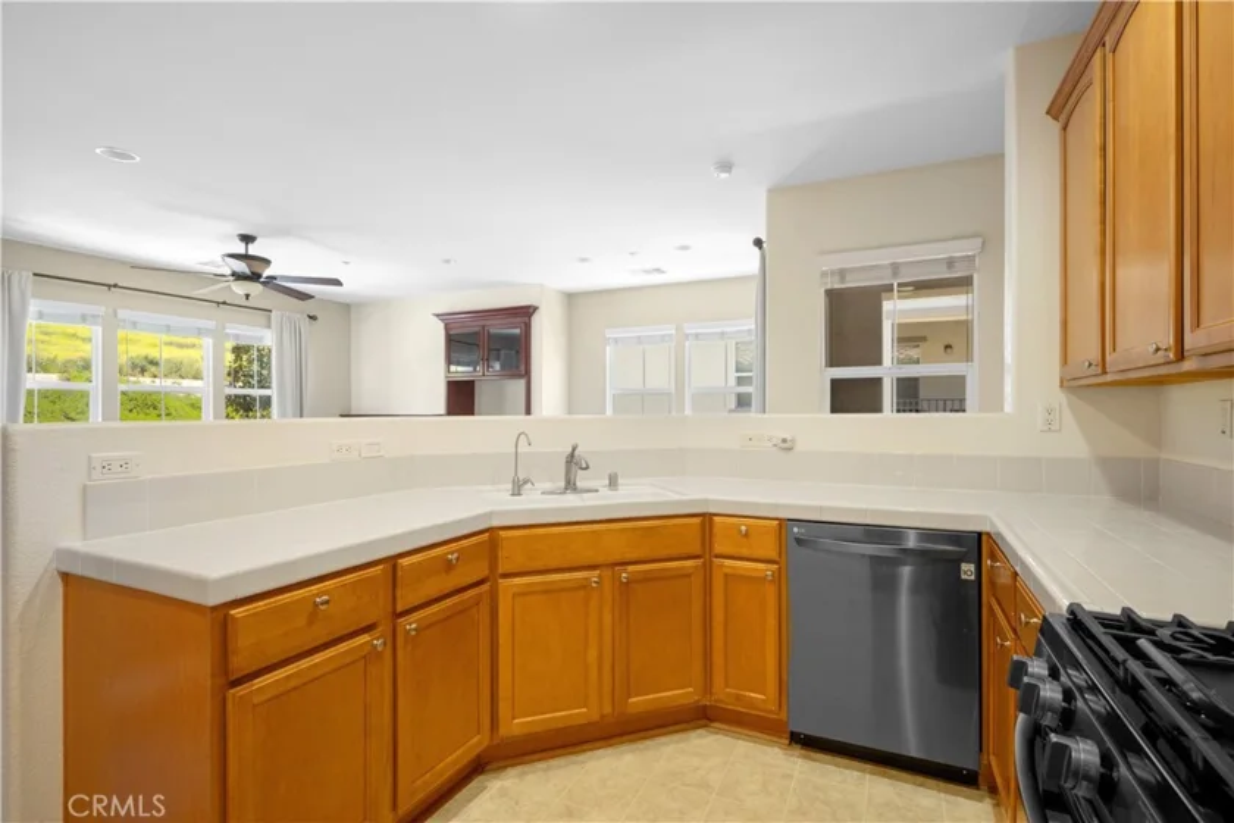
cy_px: 412
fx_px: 600
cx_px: 617
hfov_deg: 91.6
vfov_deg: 68.9
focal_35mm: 18
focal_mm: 17.5
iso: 125
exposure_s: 1/3
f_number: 8
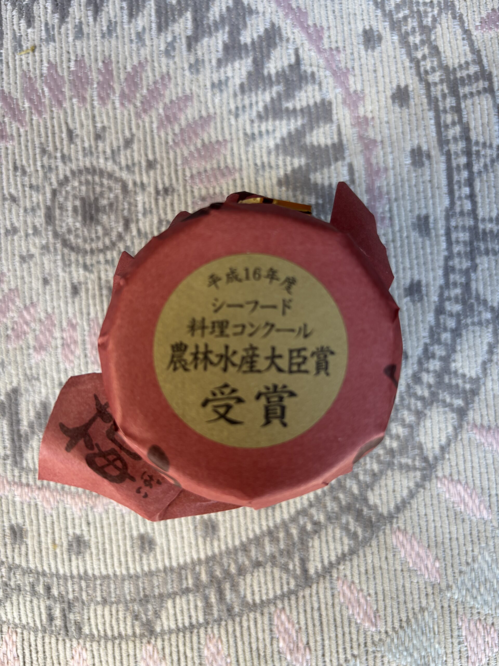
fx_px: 500
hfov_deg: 53.1
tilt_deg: -88.6
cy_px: 333
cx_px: 250
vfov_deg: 67.3
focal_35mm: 26
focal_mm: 5.96
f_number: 1.6
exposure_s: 1/121
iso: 40
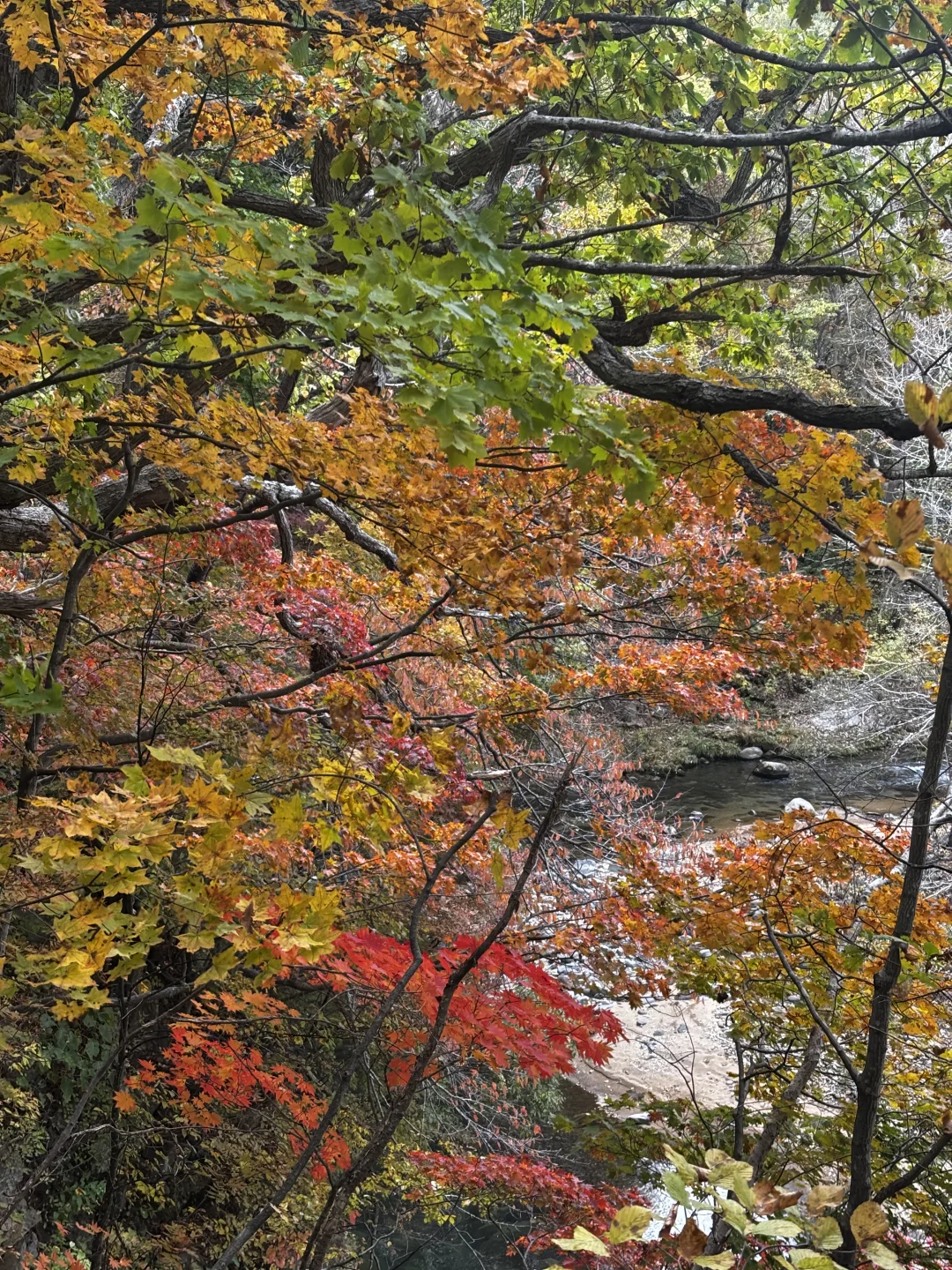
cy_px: 635
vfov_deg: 36.8
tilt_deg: -8.9
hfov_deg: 28.0
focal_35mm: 52
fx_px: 1907
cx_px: 476
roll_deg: -0.6
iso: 32
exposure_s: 1/191
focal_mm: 5.96
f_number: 1.6
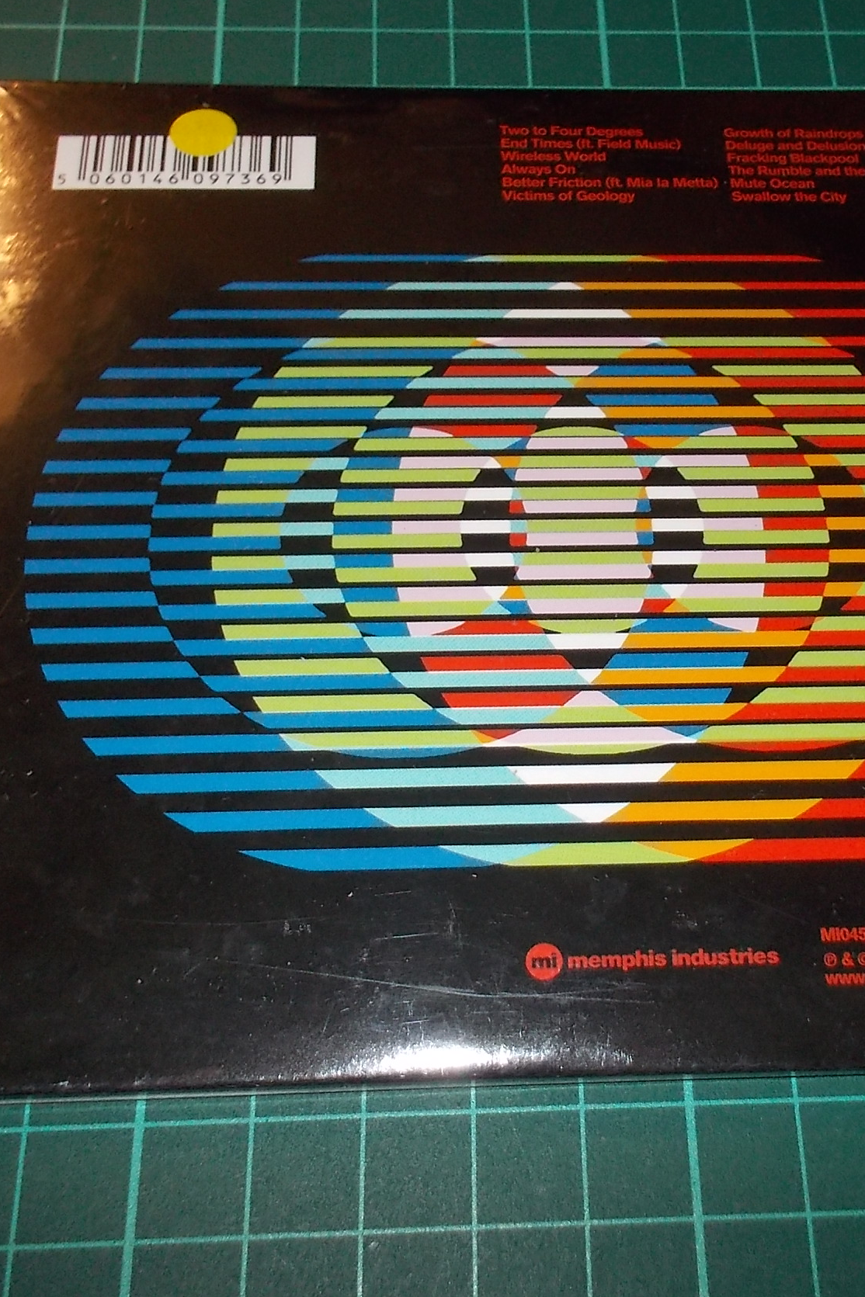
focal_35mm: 41
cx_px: 568
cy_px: 650
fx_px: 1478
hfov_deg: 32.4
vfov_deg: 47.4
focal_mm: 4.1
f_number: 3.3
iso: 200
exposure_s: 1/30
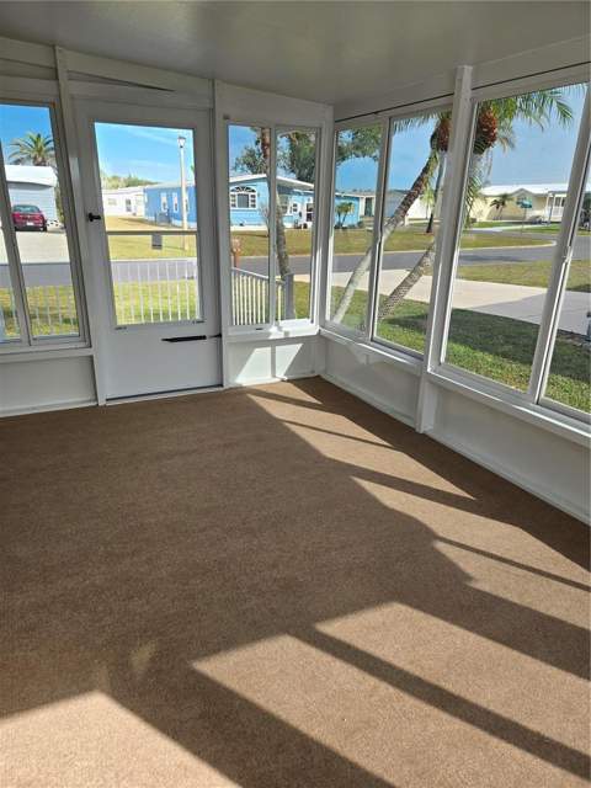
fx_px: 524
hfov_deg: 58.9
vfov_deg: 73.9
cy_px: 394
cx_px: 296
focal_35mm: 23
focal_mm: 5.4
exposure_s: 1/657
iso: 25
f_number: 1.8
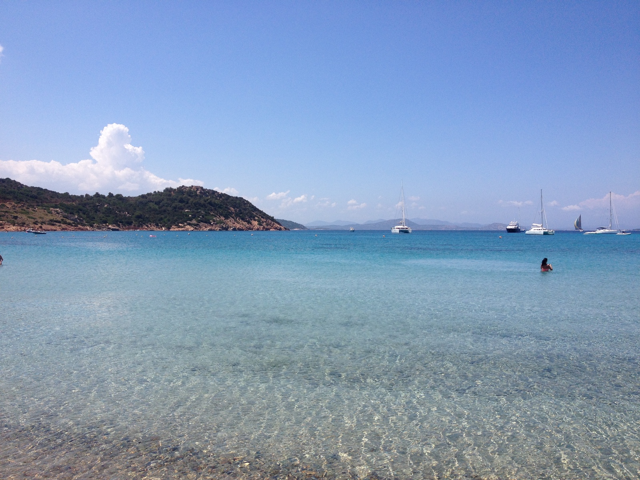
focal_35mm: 35
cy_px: 240
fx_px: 647
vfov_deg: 40.7
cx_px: 320
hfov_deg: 52.6
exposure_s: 1/2632
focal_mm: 4.28
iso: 50
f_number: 2.4
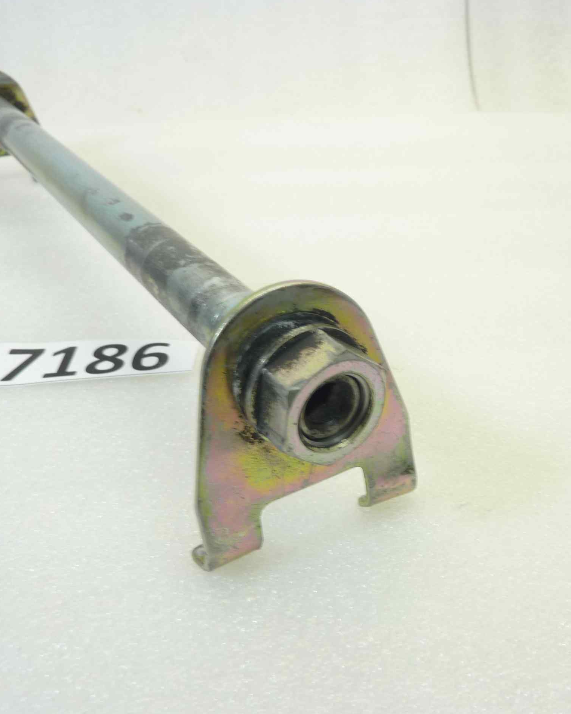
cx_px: 372
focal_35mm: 33
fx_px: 697
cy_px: 353
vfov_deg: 54.2
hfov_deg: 44.0
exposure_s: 1/25
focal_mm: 4.1
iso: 80
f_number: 3.3
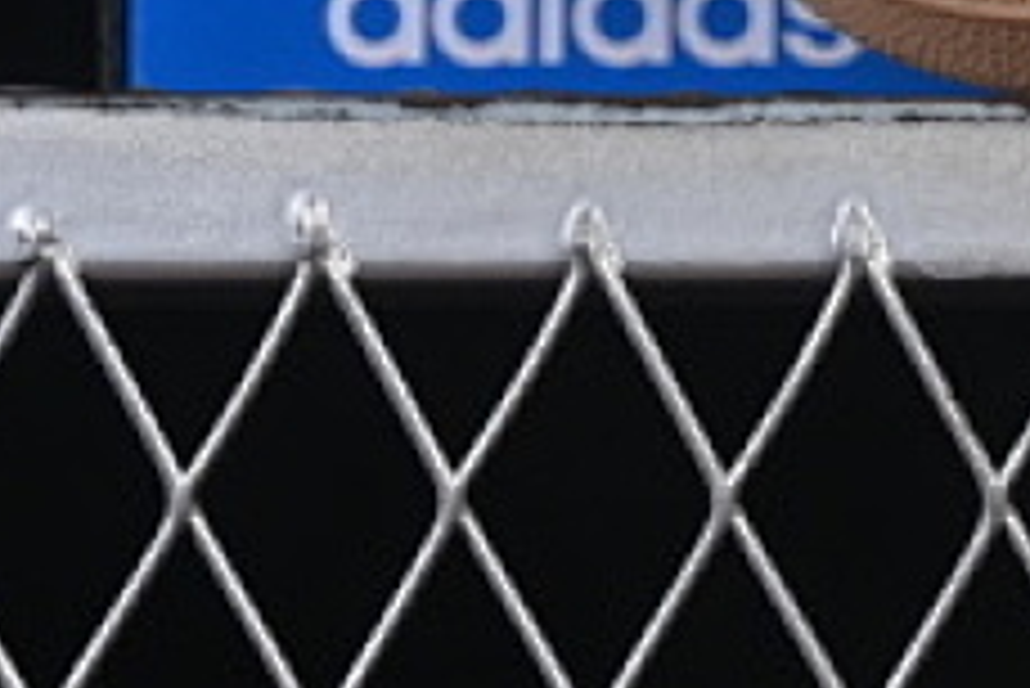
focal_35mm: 353
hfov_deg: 5.8
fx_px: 10106
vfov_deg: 3.8
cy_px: -908
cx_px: 1718
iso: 160
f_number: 8
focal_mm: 50
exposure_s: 1/80
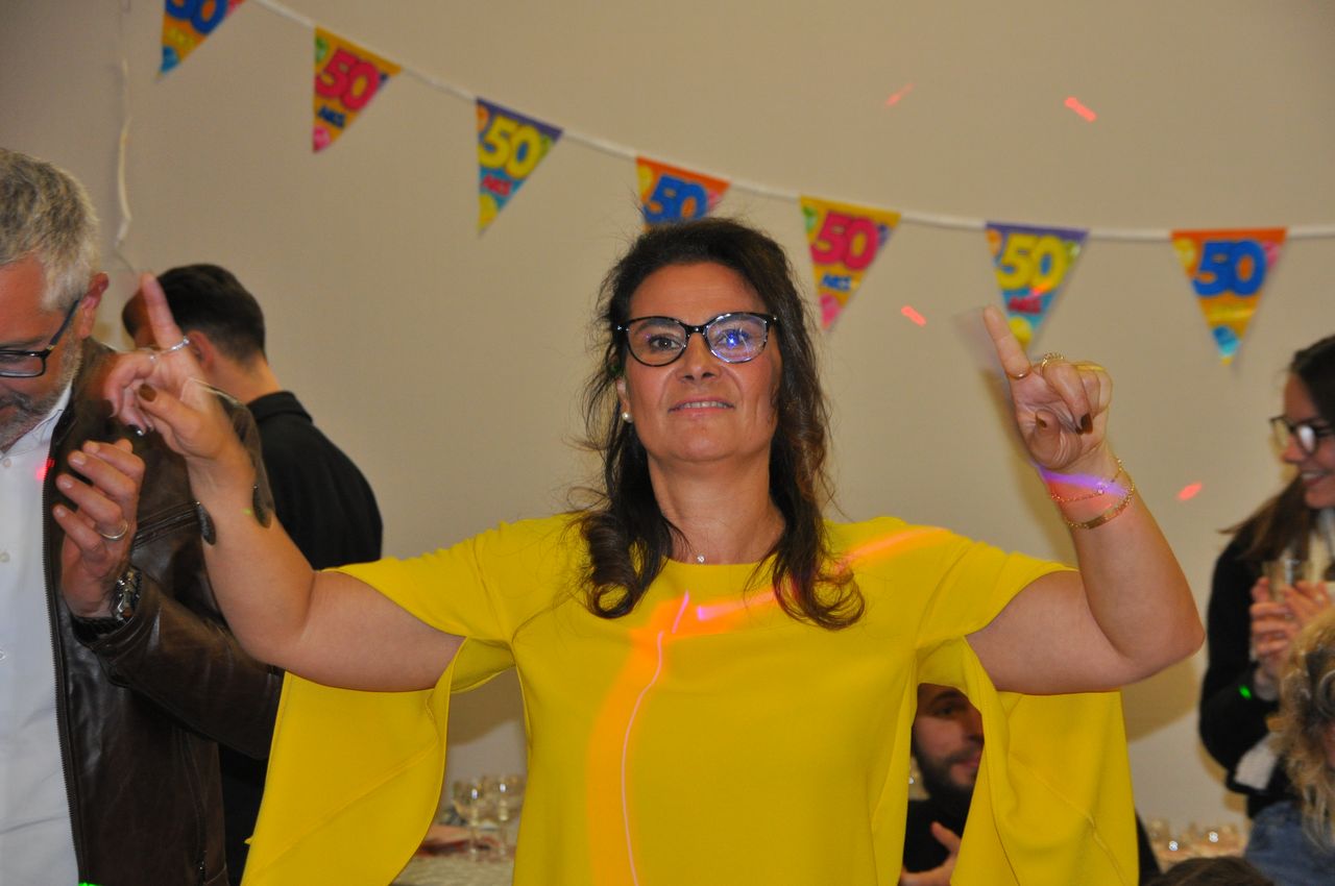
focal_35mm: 108
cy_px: 443
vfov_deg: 12.6
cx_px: 668
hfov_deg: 18.9
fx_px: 4000
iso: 800
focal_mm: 72
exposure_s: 1/60
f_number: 5.3
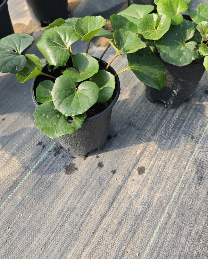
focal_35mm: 32
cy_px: 112
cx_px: 101
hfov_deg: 45.8
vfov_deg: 55.5
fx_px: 246
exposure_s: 1/224
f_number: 1.6
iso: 50
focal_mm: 6.55
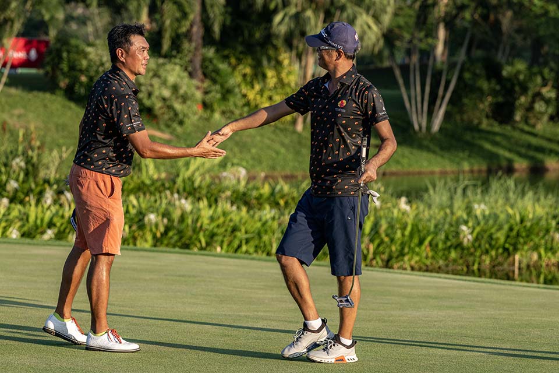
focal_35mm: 125
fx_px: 1941
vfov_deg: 11.0
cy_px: 186
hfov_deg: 16.4
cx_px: 280
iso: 450
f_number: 4.5
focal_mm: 125
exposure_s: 1/2000
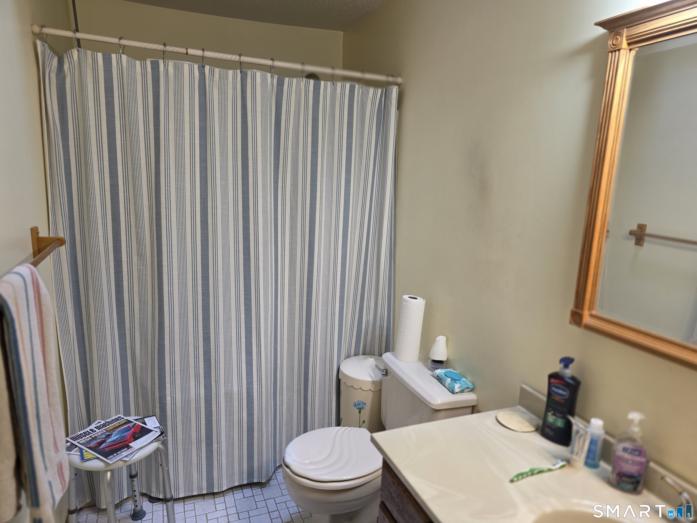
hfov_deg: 73.9
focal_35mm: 23
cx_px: 348
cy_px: 262
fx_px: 463
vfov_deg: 58.9
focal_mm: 6.3
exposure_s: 1/120
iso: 125
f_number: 1.7
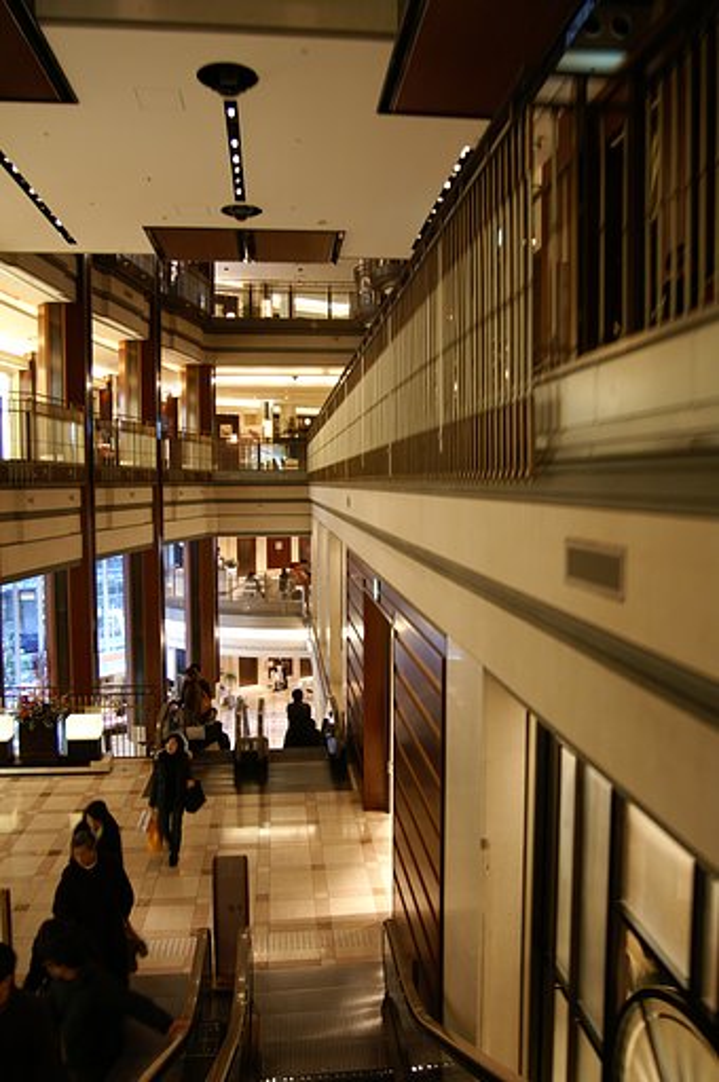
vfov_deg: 70.5
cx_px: 360
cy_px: 541
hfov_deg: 50.3
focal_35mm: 26
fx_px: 766
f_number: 4.5
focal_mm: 17
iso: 400
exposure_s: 1/10
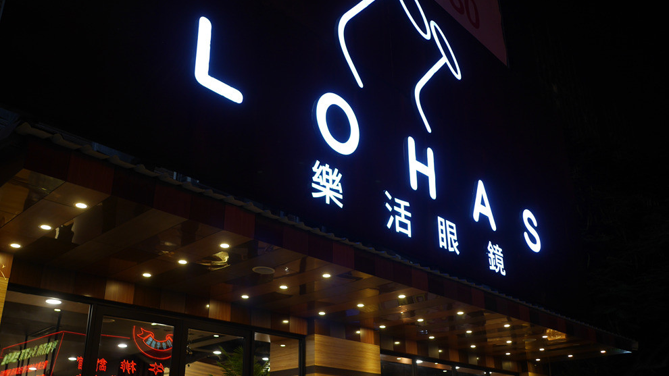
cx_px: 332
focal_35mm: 33
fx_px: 585
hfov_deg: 59.5
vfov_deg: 35.4
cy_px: 238
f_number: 1.7
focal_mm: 15
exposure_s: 1/80
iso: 200
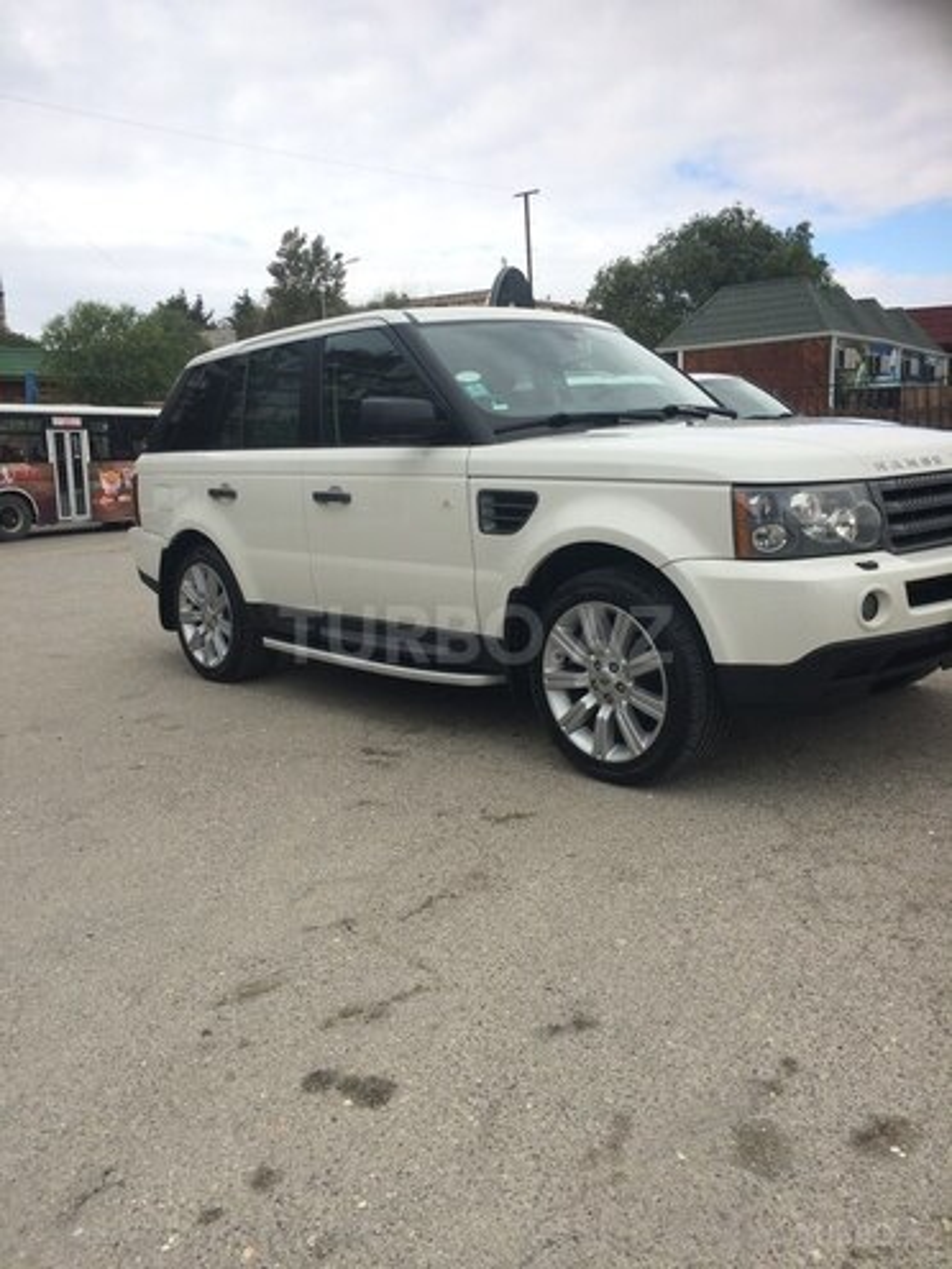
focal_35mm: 29
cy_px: 634
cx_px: 476
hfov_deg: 48.2
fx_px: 1063
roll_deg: +3.3
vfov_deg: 61.7
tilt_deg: -12.8
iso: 32
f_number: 2.2
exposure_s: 1/873
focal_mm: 4.15
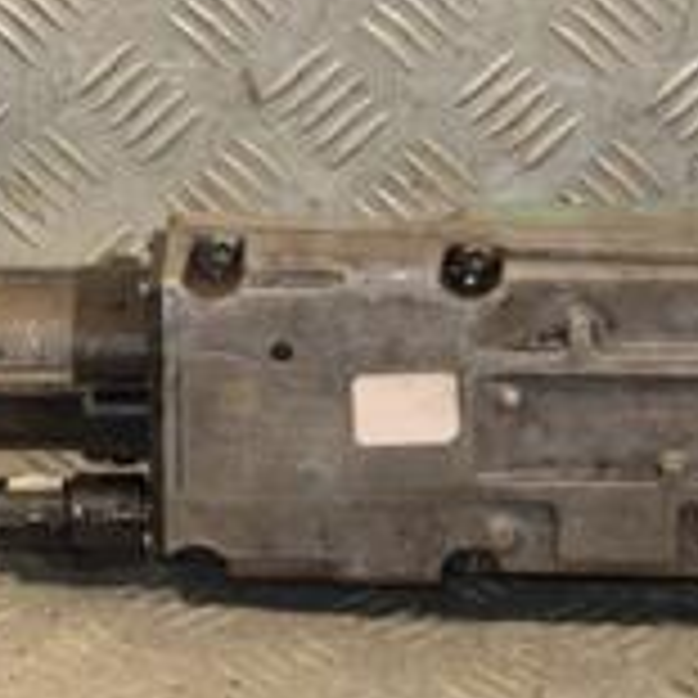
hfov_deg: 8.8
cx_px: 279
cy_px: 176
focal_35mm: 198
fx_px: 4517
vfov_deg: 8.8
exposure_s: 1/160
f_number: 4.8
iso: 800
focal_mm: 40
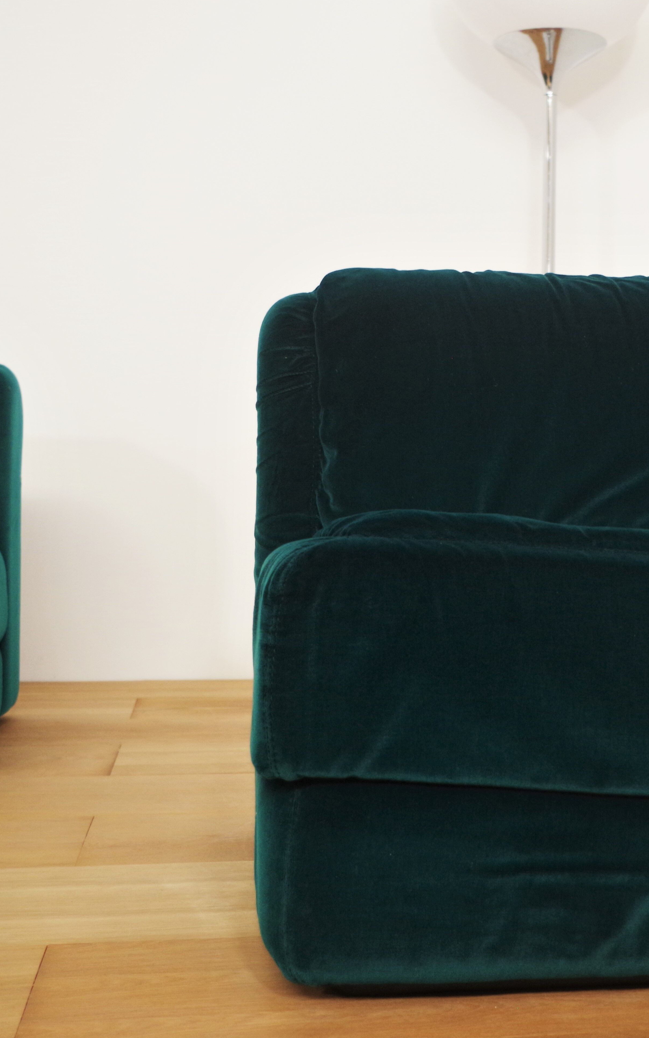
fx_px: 1585
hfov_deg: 22.8
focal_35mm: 56
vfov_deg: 36.3
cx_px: 519
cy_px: 525
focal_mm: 24.38
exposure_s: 1/60
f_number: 4
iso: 800
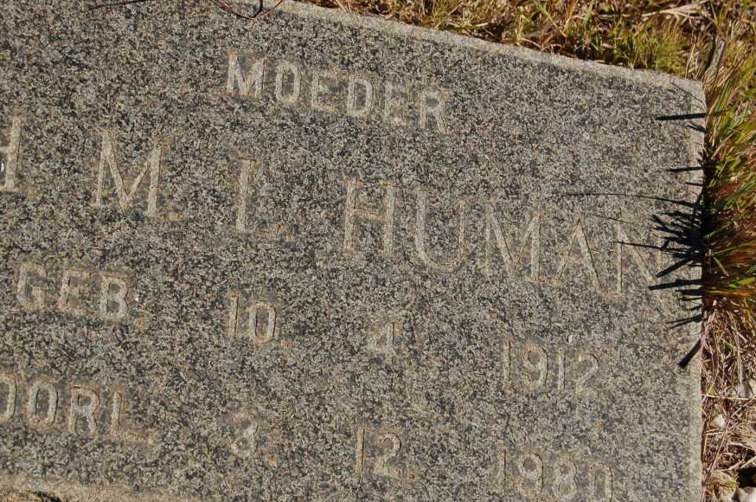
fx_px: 2160
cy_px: 279
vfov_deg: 13.2
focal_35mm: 103
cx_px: 359
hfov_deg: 19.9
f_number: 6.3
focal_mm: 50
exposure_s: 1/640
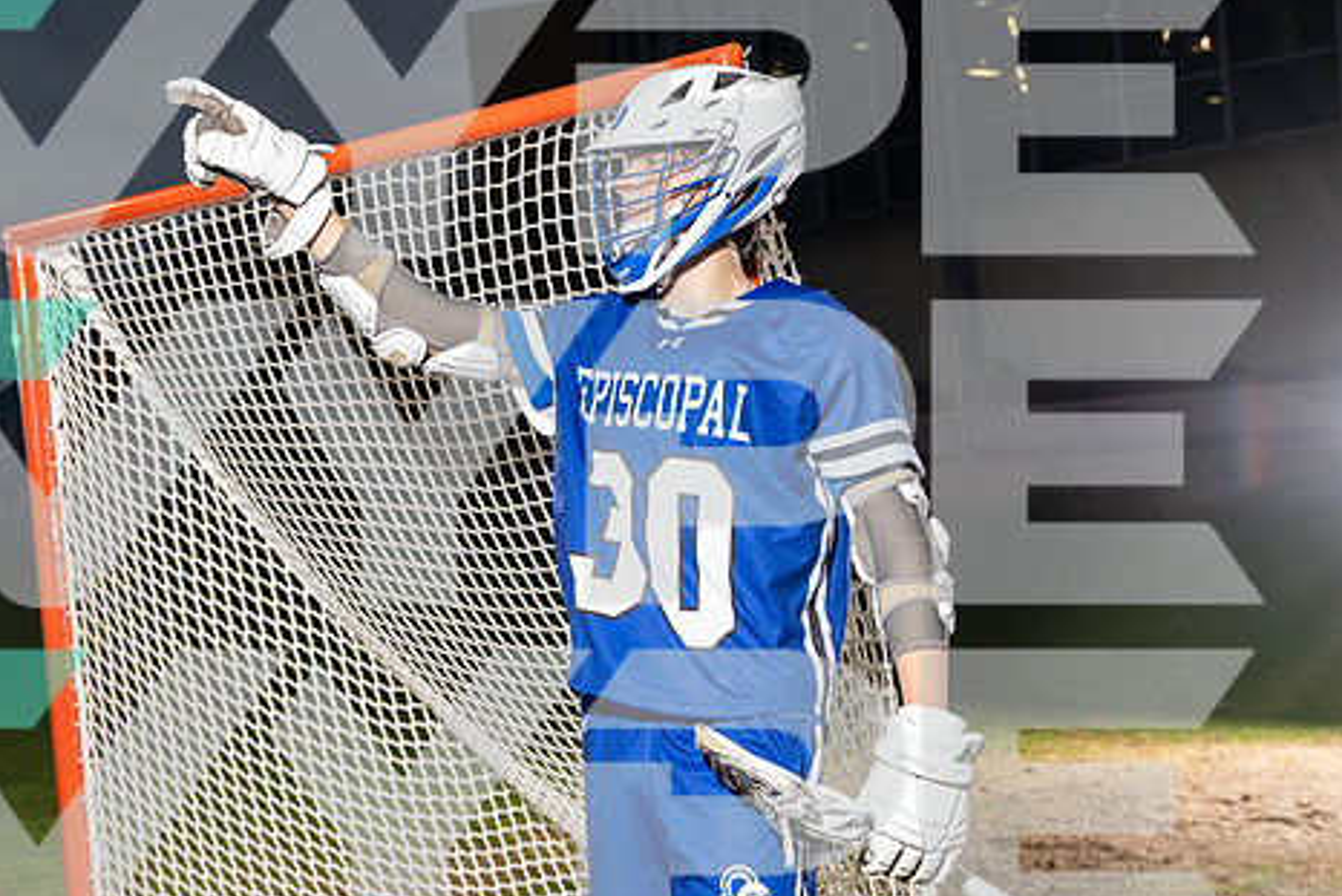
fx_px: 1939
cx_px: 514
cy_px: 454
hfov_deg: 38.0
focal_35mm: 52
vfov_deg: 26.0
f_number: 4.5
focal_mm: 41
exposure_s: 1/250
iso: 200
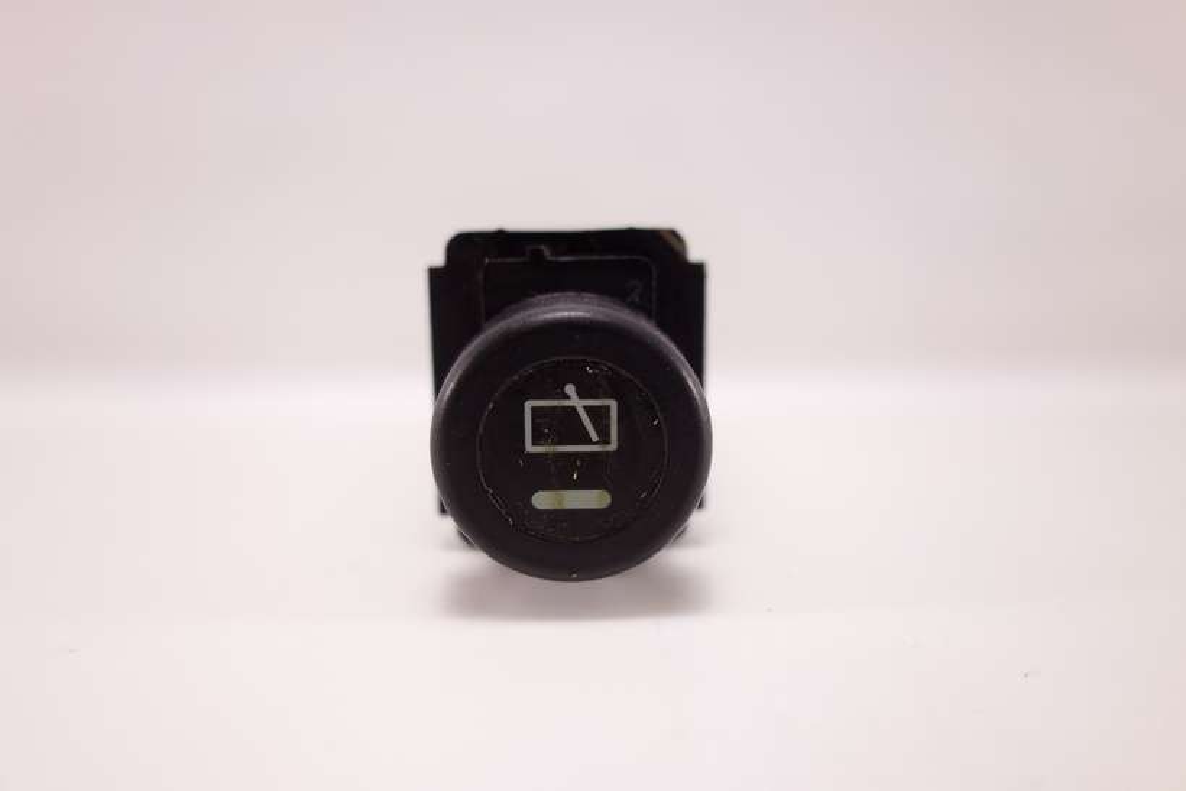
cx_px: 593
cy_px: 396
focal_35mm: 28
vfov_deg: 46.4
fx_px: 923
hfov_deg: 65.5
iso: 125
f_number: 2.2
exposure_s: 1/100
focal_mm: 10.4
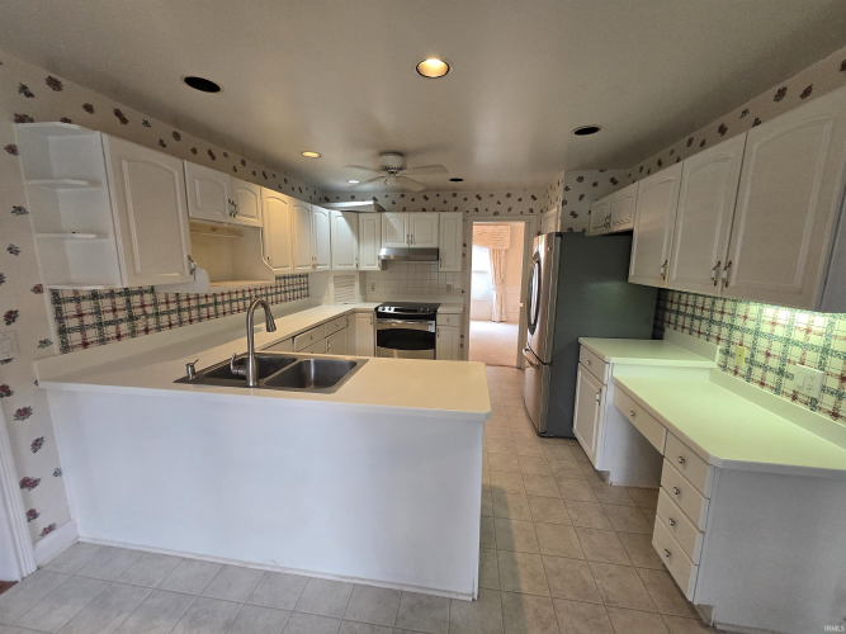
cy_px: 317
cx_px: 423
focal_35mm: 13
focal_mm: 1.7
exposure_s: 1/60
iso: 160
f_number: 2.2
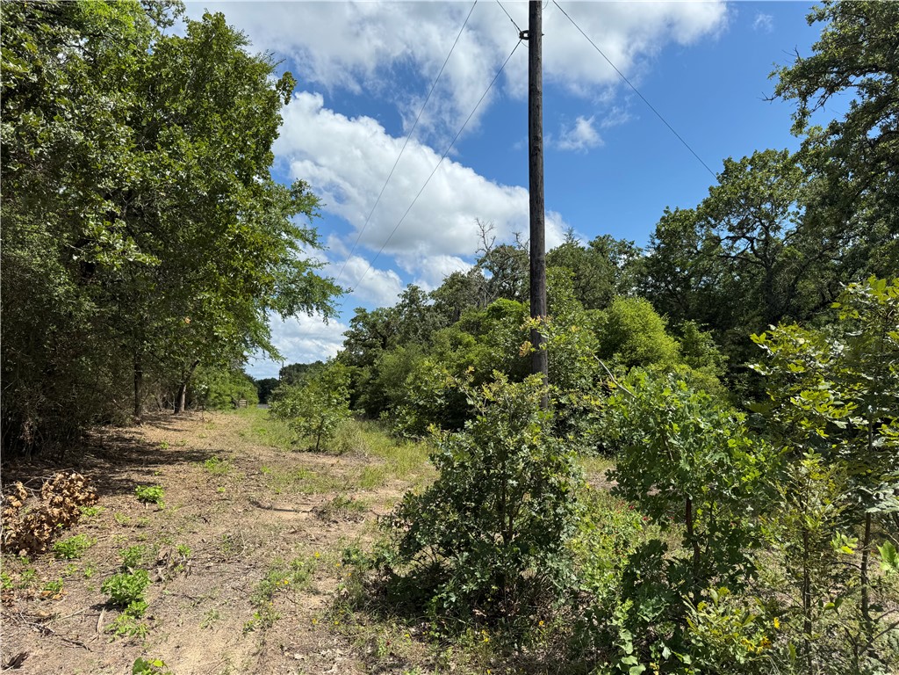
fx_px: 623
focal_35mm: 24
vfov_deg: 56.8
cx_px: 450
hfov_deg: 71.6
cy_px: 338
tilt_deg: +3.1
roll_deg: +1.6
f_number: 1.78
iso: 80
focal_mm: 6.76
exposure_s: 1/4950
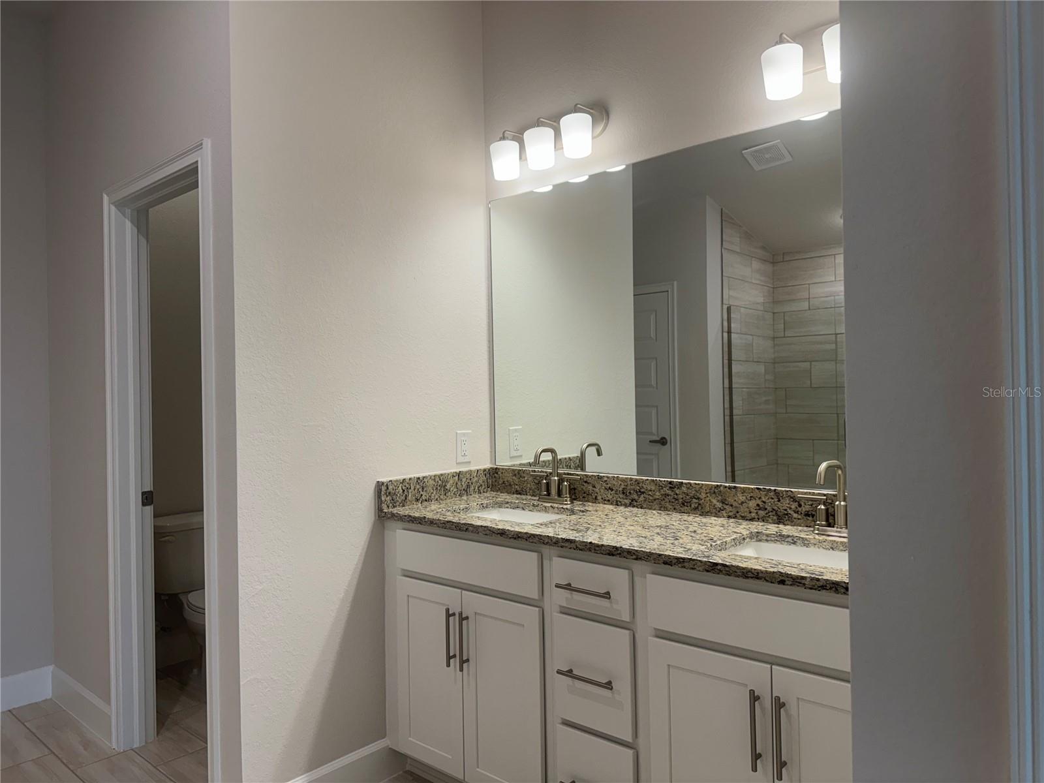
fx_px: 724
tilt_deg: +0.6
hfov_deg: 71.6
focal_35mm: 24
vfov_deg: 56.8
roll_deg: +0.8
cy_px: 392
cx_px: 522
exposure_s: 1/120
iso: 50
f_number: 1.78
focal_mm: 6.76
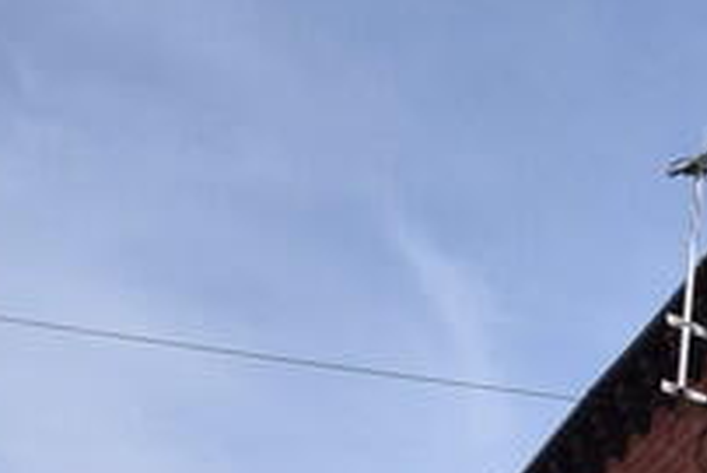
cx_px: 1463
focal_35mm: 84
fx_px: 1642
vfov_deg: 13.6
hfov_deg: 17.0
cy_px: 988
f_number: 10
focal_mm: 11
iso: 200
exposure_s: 1/400
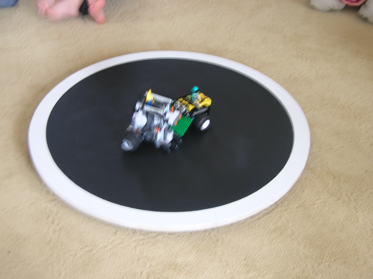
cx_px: 186
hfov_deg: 33.3
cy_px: 140
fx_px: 624
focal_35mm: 58
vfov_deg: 25.2
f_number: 3.1
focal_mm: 9.6
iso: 50
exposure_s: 1/12.6
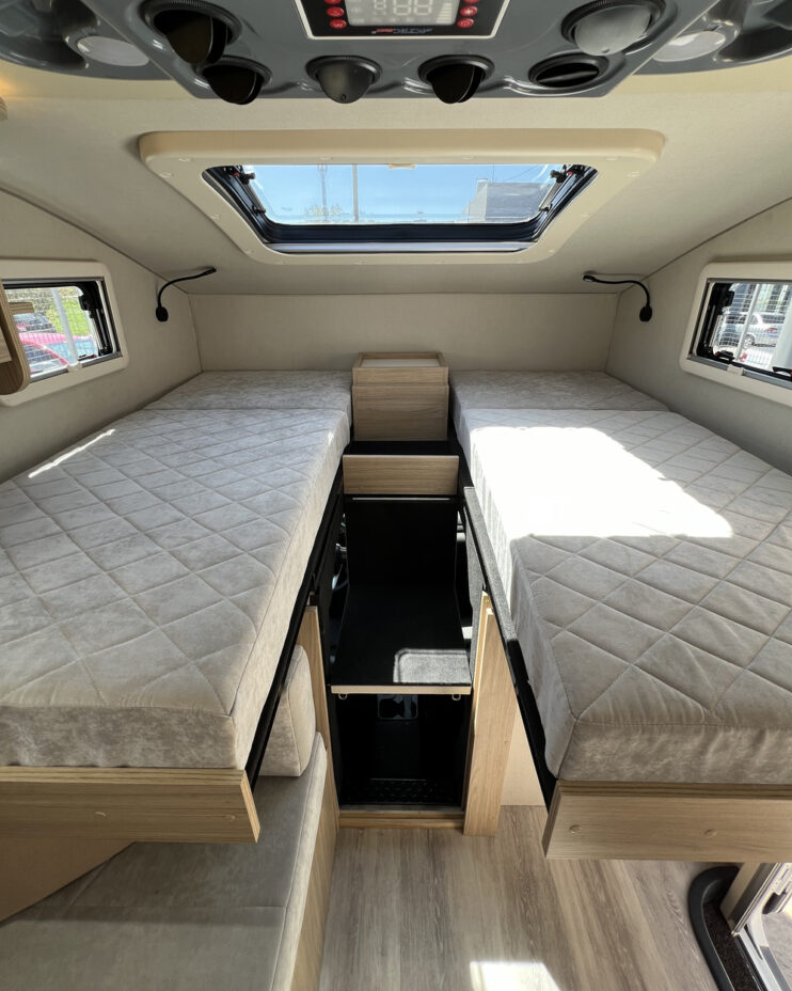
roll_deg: +0.4
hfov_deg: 88.0
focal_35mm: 14
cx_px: 393
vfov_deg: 100.6
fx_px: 410
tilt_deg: -24.4
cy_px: 461
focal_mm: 1.57
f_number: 1.8
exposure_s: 1/106
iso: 32
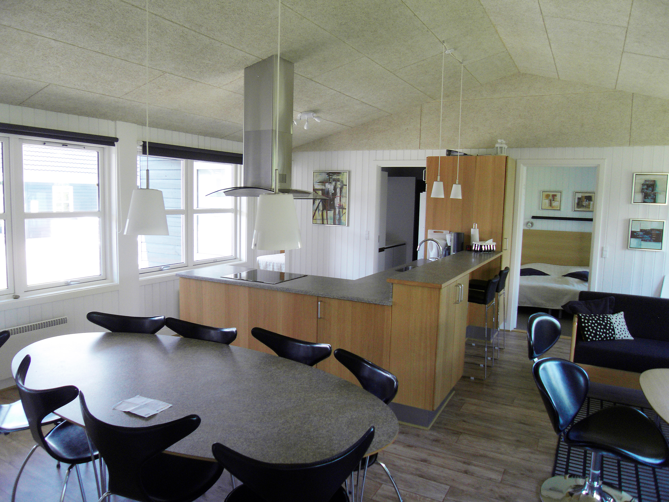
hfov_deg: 71.6
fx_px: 464
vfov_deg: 56.8
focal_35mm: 24
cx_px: 334
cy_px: 251
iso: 100
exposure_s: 1/50
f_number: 2.8
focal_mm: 4.3
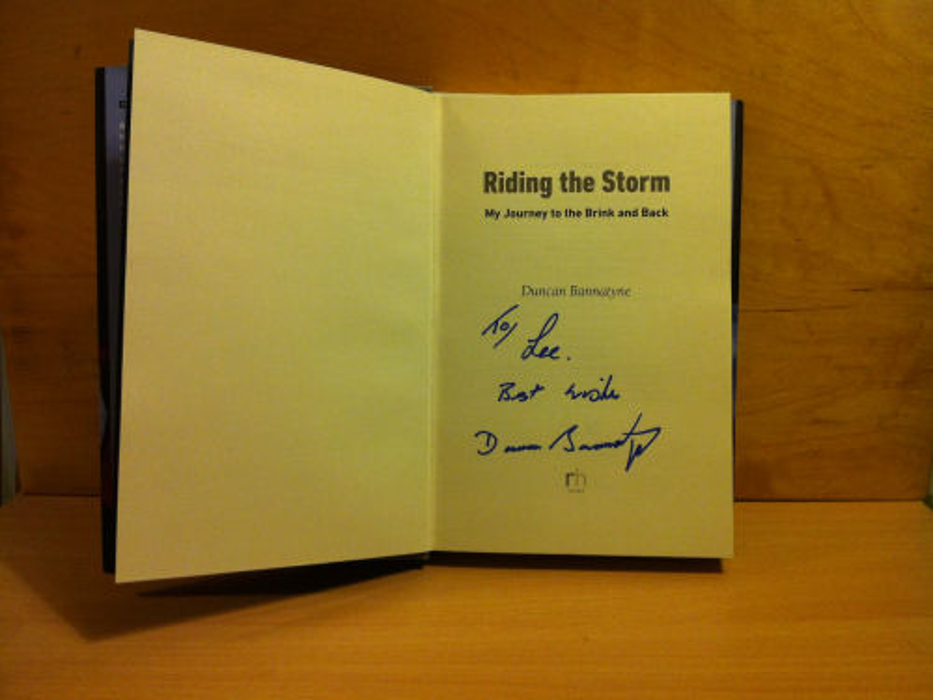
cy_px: 350
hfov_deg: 52.6
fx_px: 943
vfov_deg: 40.7
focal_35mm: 35
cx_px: 466
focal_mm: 3.85
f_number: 2.8
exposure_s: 1/15
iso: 160
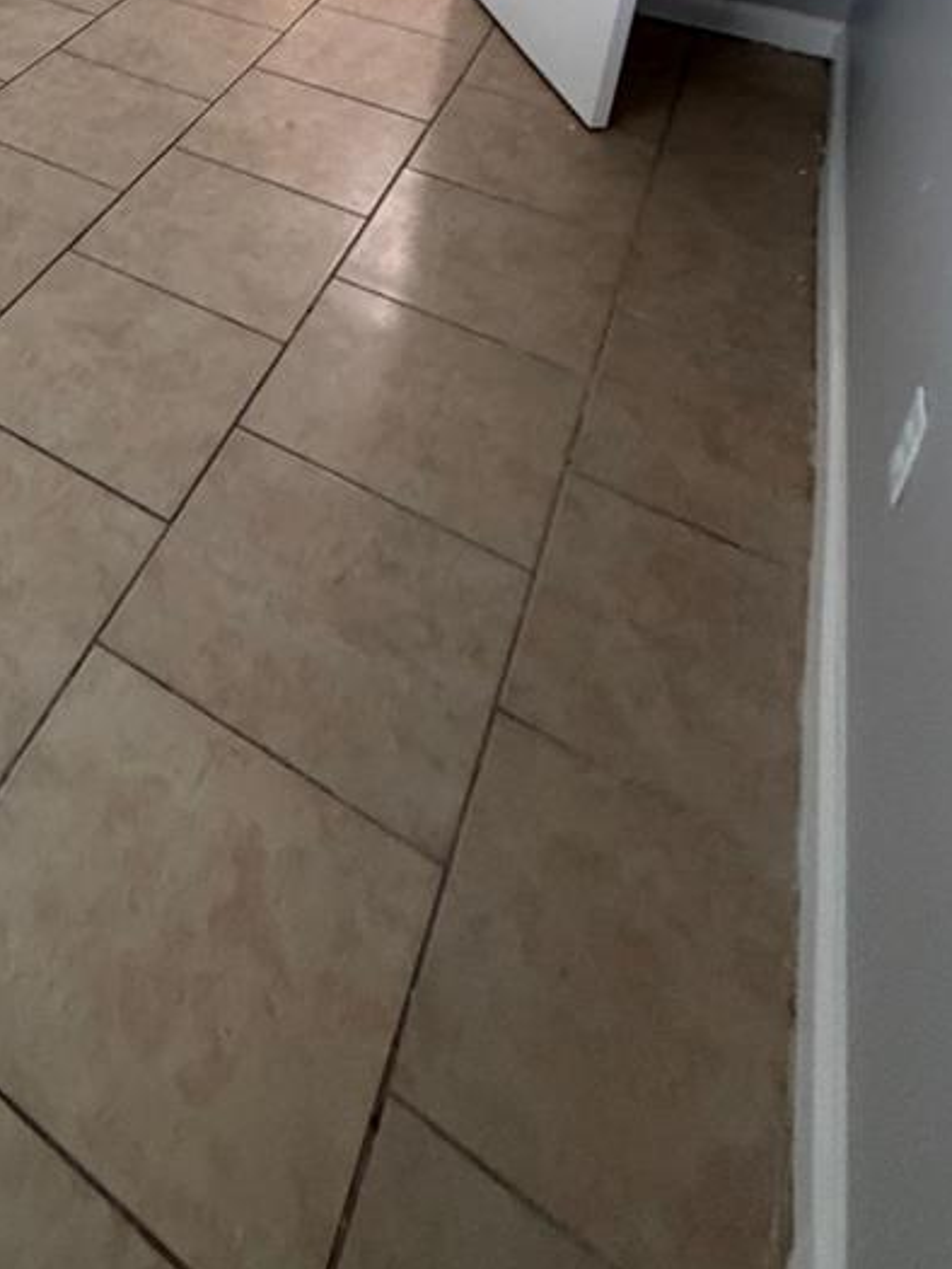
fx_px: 1173
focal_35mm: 32
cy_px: -97
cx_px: -39
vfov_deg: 44.6
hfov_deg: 38.3
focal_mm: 2.22
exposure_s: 1/60
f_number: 2.2
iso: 320
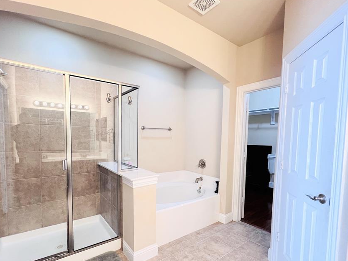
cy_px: 148
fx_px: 161
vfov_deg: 77.7
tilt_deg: -4.0
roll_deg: -0.6
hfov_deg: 94.4
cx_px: 163
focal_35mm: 16
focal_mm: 1.57
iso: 320
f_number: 1.8
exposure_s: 1/60
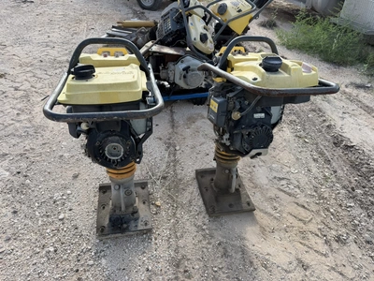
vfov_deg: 56.8
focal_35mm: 24
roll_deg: -2.3
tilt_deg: -35.6
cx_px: 187
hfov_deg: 71.6
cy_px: 140
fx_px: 259
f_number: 1.78
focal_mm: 6.76
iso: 80
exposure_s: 1/1653
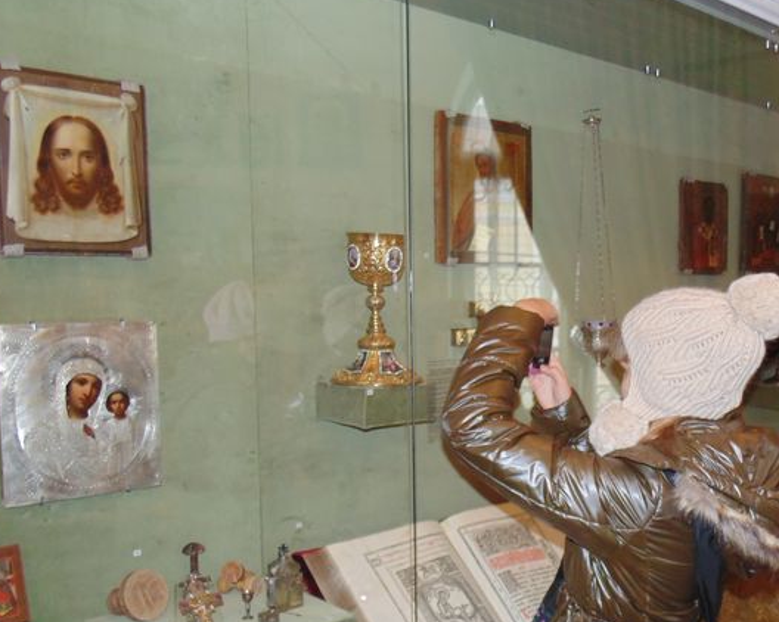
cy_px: 374
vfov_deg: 39.9
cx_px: 544
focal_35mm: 37
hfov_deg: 47.9
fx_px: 853
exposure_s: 1/30
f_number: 3.1
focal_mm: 4.5
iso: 200
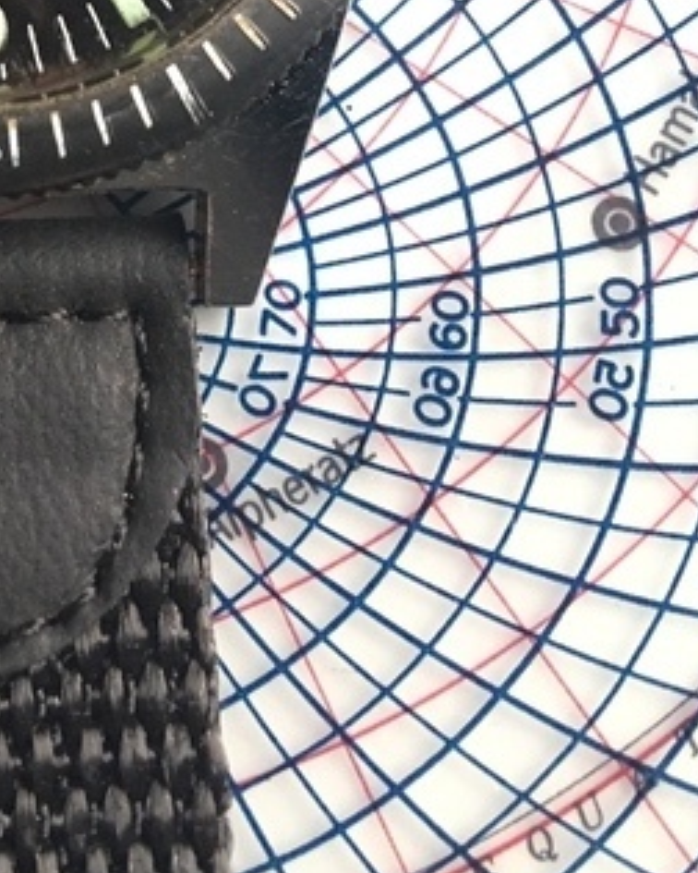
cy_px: -114
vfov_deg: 24.4
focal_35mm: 72
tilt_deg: -77.3
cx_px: -17
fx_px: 1859
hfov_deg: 20.5
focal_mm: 4.15
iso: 200
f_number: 2.2
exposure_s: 1/33
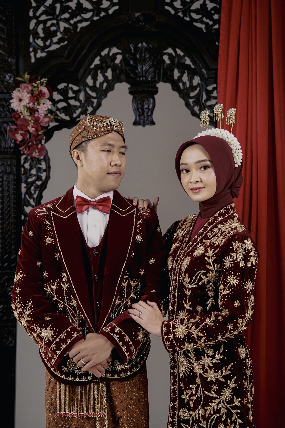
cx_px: 142
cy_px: 214
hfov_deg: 21.9
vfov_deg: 32.4
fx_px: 736
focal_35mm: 62
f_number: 4
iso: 1000
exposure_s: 1/125
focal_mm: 62
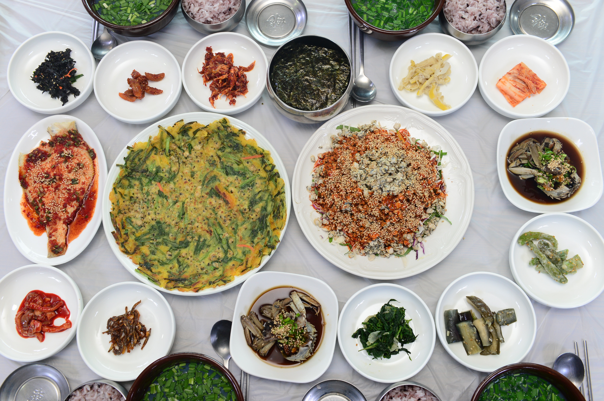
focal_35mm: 38
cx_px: 302
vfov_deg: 35.0
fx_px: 637
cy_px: 200
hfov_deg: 50.7
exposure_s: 1/100
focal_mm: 38
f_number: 5
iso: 800
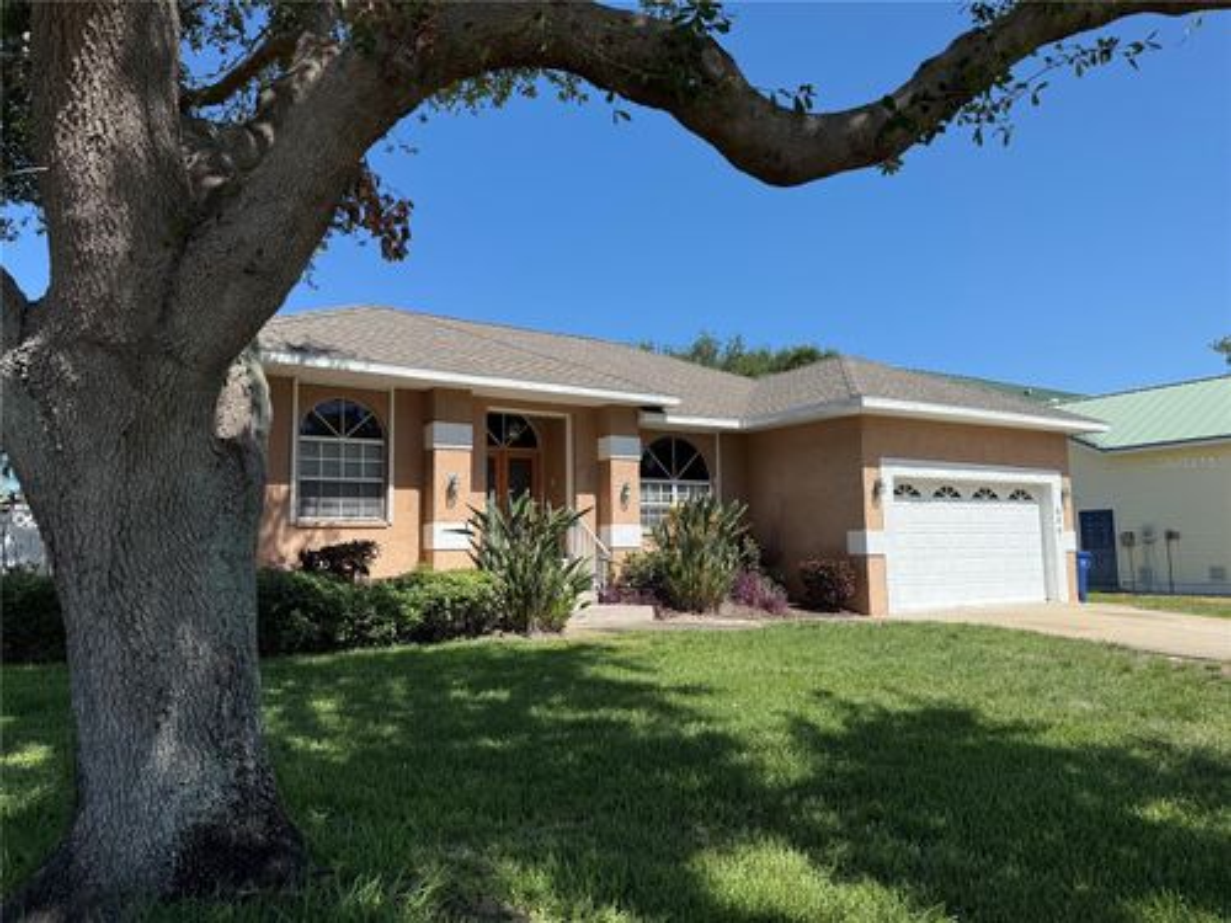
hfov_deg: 71.6
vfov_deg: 56.8
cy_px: 462
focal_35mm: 24
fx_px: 853
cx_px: 616
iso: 80
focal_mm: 6.76
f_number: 1.78
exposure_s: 1/4405
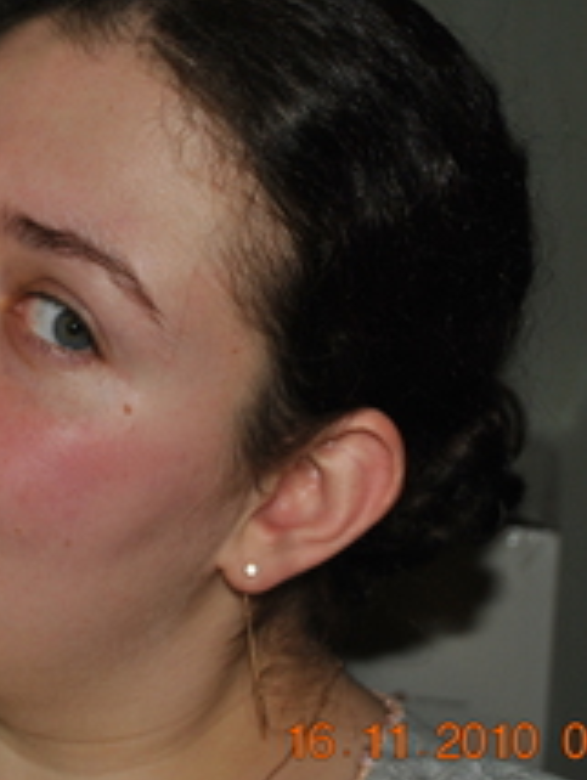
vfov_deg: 22.9
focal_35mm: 85
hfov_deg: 17.1
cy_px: 275
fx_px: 1918
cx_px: 26
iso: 200
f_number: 4.5
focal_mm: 28
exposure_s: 1/60
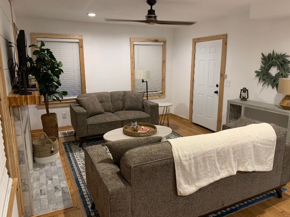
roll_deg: -0.6
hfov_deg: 67.3
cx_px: 145
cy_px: 108
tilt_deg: -10.6
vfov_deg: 53.1
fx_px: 218
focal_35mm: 26
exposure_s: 1/60
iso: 250
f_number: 1.8
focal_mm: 4.25
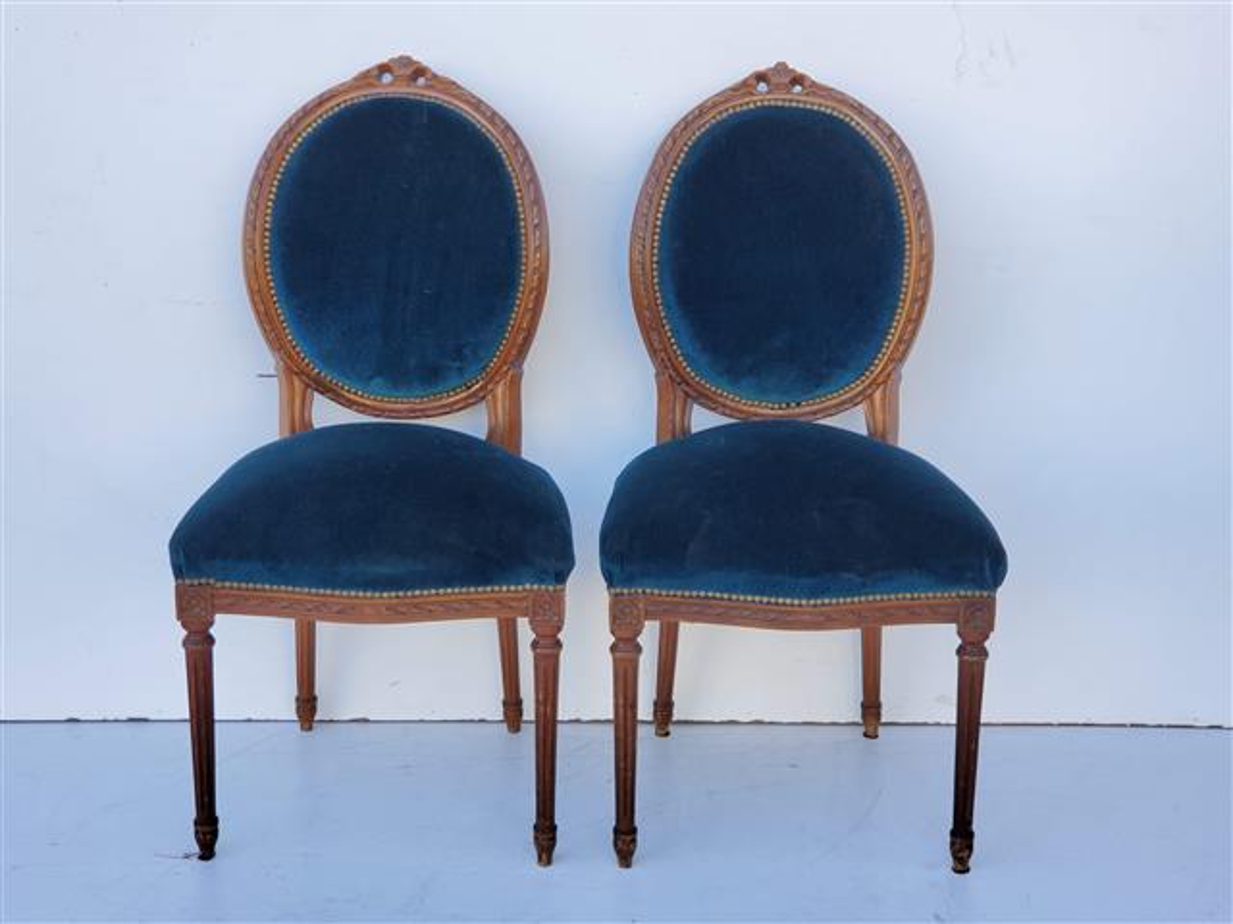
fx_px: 1852
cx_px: 616
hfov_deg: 36.8
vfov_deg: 28.0
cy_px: 462
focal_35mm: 52
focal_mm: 6
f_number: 2.4
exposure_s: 1/120
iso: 64
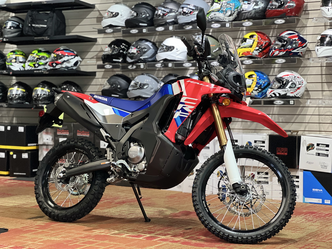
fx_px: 739
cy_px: 124
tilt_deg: -2.1
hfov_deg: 25.3
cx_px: 166
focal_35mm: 77
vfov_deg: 19.1
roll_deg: -1.0
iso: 400
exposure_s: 1/24
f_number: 2.8
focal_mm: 9
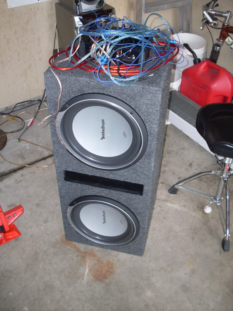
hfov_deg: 37.7
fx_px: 341
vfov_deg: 49.0
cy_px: 156
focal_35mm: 38
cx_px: 116
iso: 100
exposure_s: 1/45
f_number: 2.8
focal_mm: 6.3
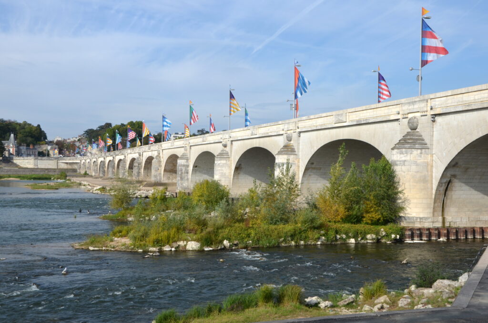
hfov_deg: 43.7
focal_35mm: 45
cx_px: 244
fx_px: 609
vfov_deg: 29.7
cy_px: 162
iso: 100
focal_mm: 30
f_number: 18
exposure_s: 1/100
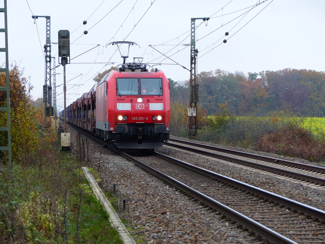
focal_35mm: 126
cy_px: 122
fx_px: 1183
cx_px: 162
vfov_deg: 11.8
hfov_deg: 15.6
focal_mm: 22.6
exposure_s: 1/125
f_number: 2.8
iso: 100
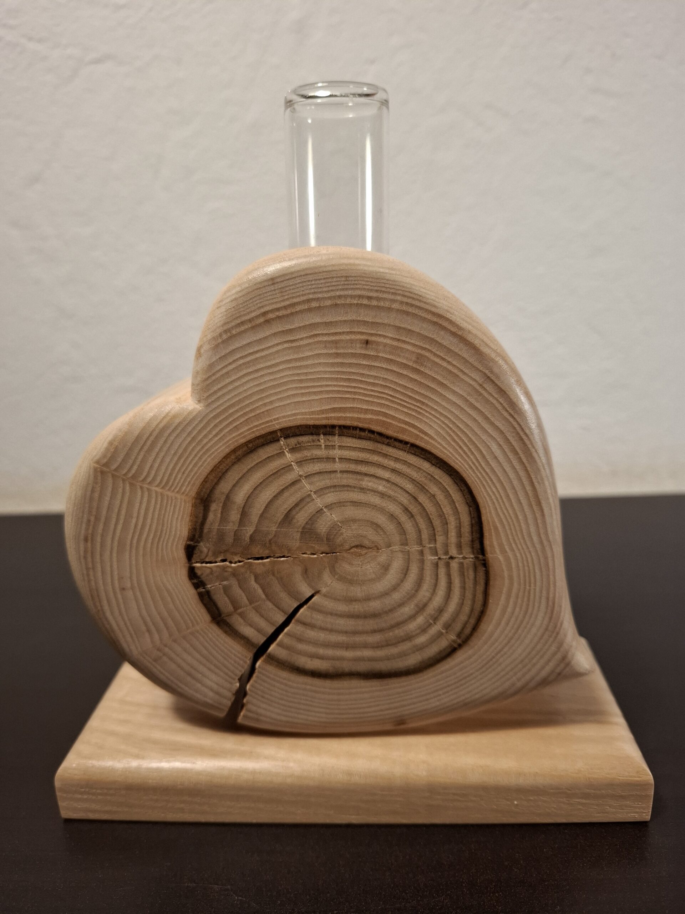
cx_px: 342
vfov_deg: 73.9
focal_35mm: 23
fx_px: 607
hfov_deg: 58.9
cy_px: 457
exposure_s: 1/50
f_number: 1.8
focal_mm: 5.54
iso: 160
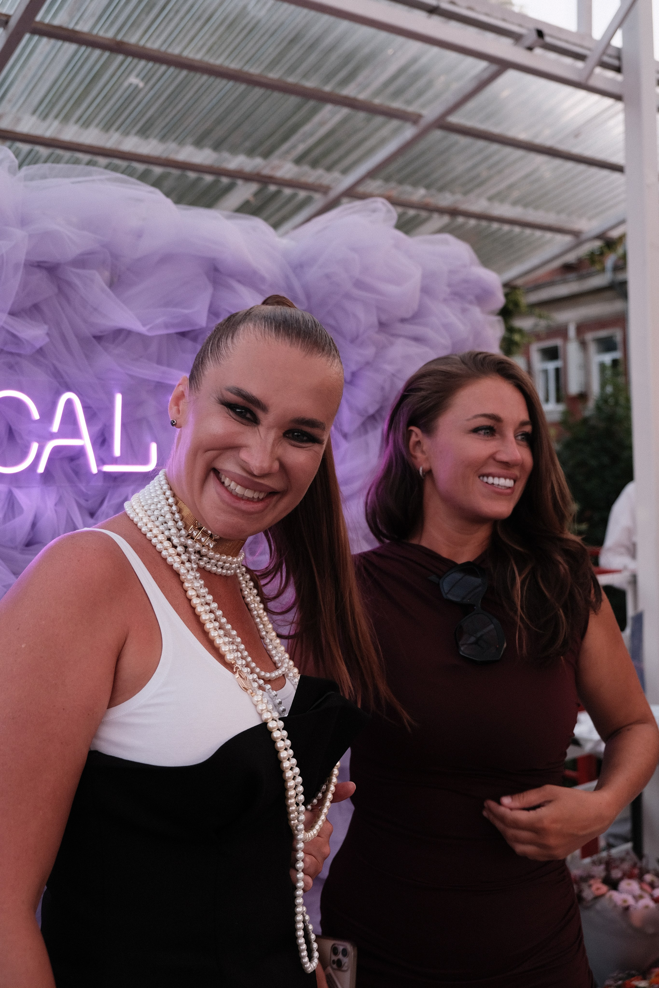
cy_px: 494
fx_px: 1043
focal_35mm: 38
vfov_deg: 50.7
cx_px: 330
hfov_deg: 35.1
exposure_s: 1/160
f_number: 3.2
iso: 500
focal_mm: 25.4
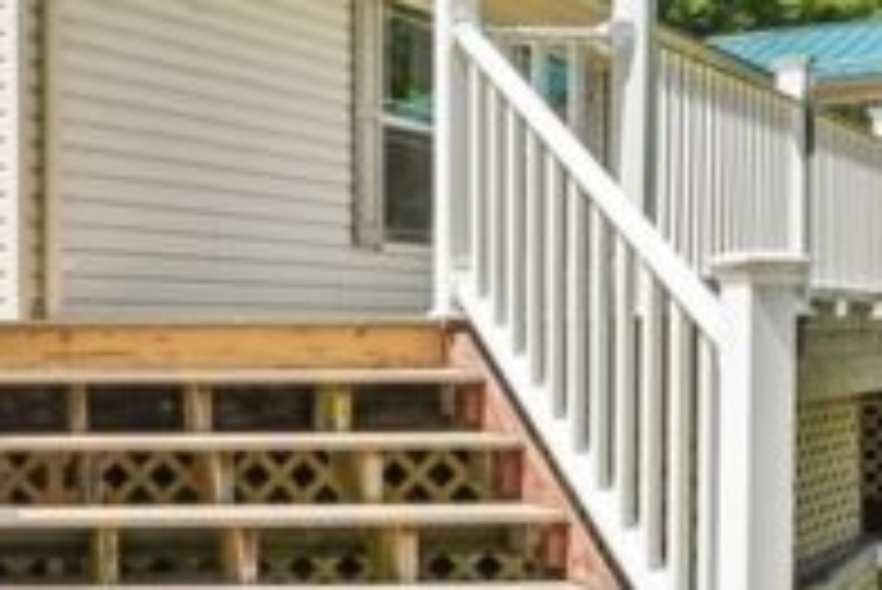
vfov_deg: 23.8
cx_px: -126
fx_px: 1397
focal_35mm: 57
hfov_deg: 30.7
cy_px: 318
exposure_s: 1/1250
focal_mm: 14
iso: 400
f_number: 8
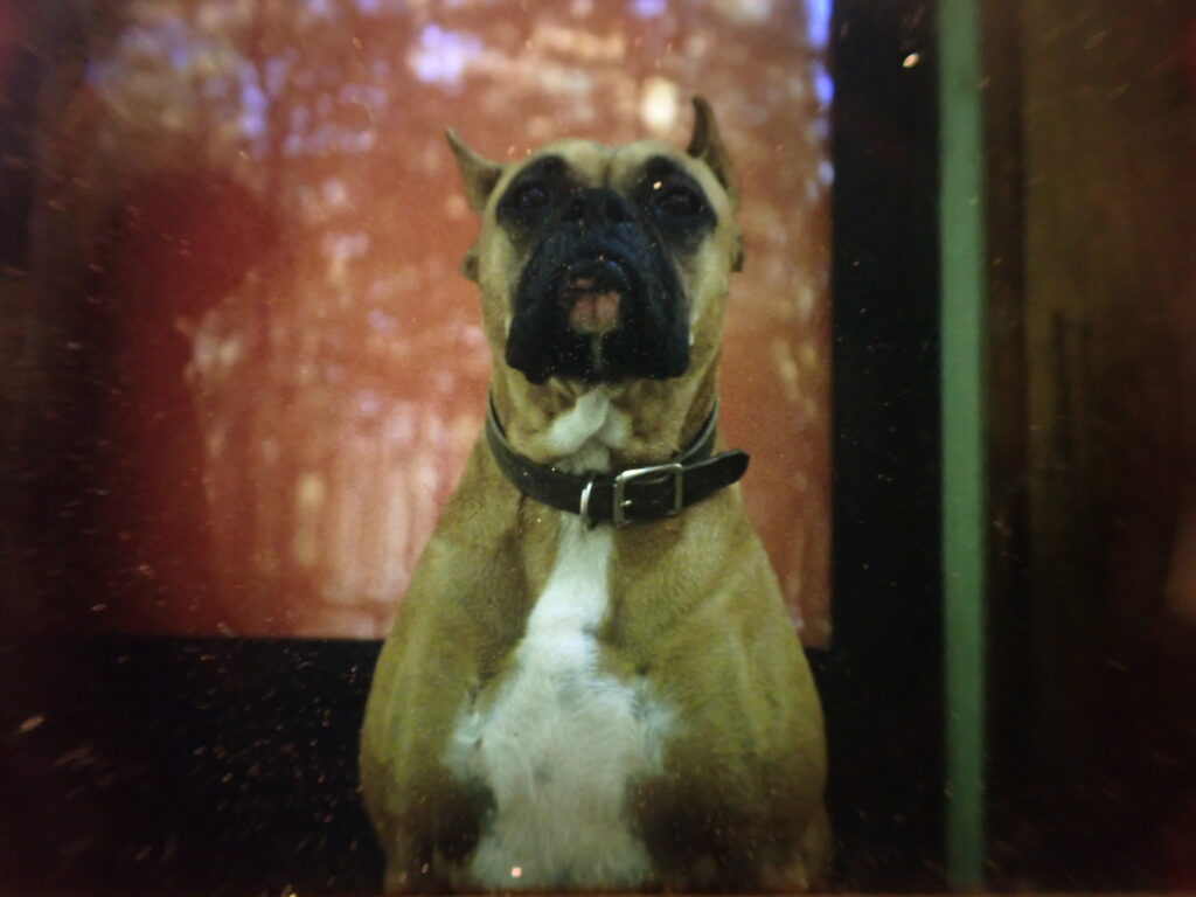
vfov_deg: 46.8
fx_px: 1037
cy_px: 448
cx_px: 598
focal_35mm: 30
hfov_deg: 60.0
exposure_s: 1/30
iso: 1000
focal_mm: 5.4
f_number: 2.3
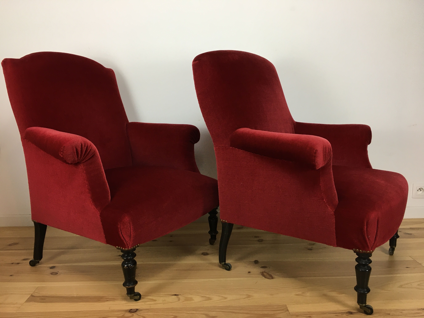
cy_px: 159
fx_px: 355
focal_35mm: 29
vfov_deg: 48.2
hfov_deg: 61.7
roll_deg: +0.9
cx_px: 212
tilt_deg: -9.0
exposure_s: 1/33
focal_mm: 4.15
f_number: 2.2
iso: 50
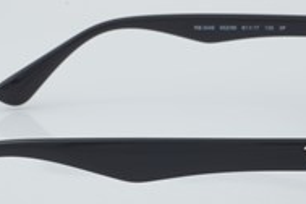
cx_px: 186
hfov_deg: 14.3
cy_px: 125
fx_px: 1216
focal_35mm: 143
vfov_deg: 9.6
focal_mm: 45
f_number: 29
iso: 100
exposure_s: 1/4
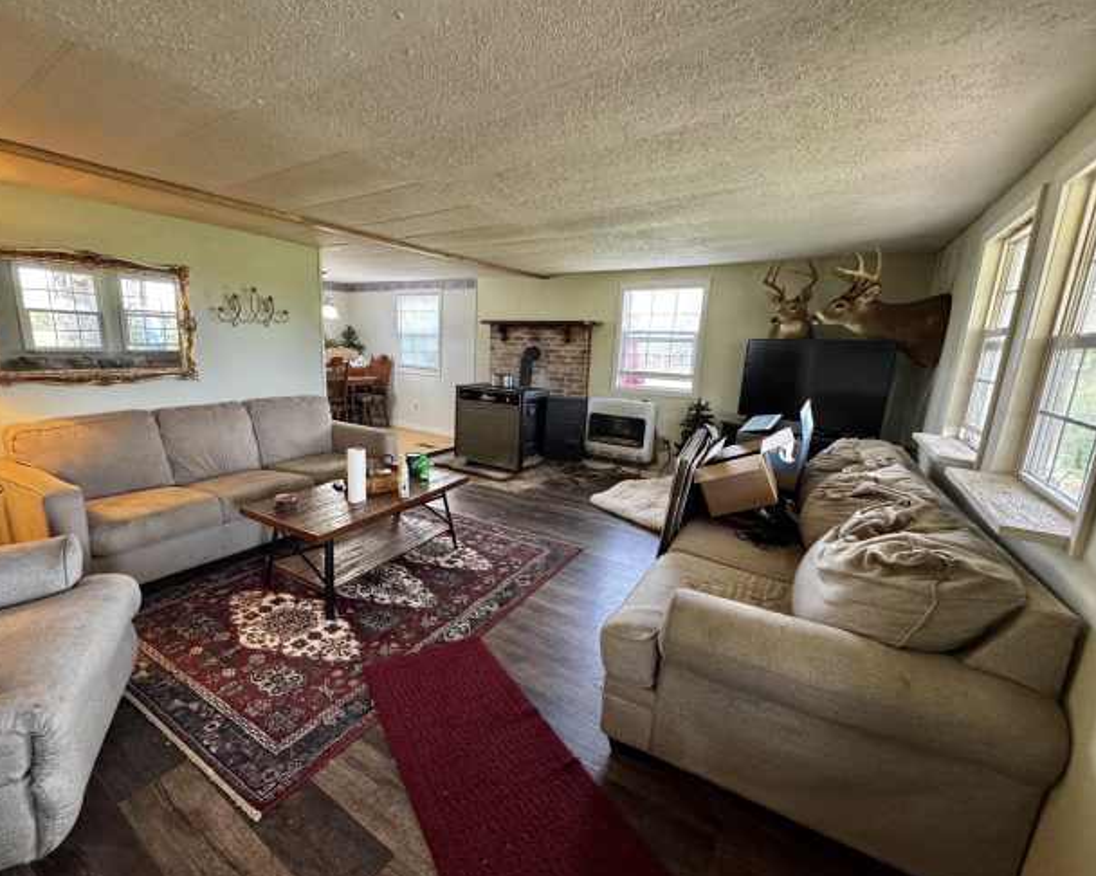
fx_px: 486
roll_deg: -2.2
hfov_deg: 96.6
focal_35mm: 15
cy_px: 443
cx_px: 502
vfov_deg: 84.0
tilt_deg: -12.6
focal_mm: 2.22
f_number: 2.2
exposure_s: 1/60
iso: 320
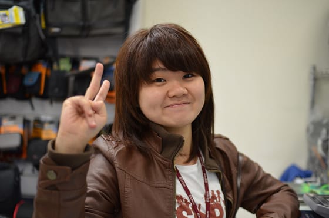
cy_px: 109
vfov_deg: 29.7
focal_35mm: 45
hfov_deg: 43.7
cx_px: 164
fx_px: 410
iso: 800
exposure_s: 1/1000
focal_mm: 30
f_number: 1.4
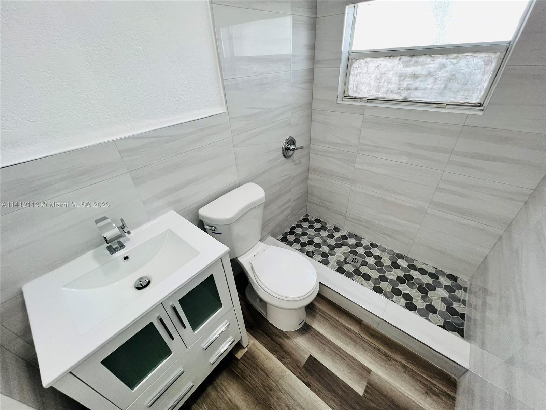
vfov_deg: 89.9
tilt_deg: -35.0
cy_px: 205
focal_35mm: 13
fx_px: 205
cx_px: 273
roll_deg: +4.0
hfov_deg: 106.2
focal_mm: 1.57
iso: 160
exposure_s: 1/120
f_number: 1.8
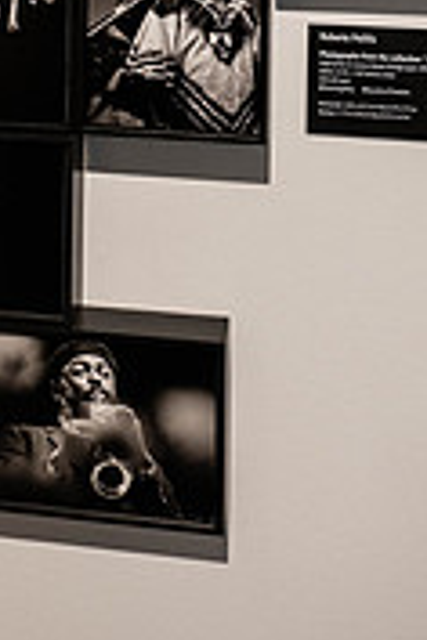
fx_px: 1085
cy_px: -166
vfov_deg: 27.9
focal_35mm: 61
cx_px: 105
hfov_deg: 22.1
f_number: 2.8
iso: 400
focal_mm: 8.8
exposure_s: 1/80
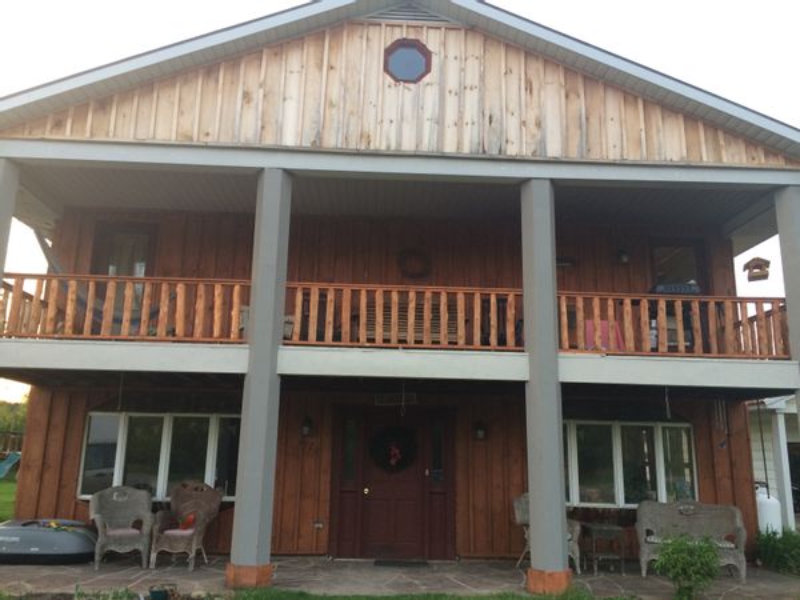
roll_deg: -0.8
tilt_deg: +12.0
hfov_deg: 61.7
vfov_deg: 48.2
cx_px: 400
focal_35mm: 29
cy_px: 300
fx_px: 670
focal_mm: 4.15
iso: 40
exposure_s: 1/40
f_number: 2.2
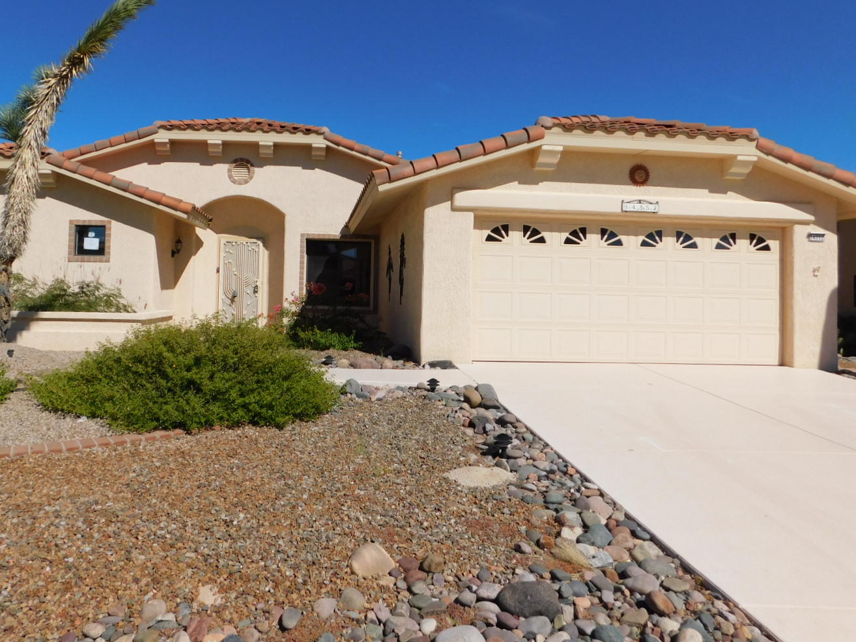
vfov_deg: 49.6
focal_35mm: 28
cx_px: 354
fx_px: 693
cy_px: 272
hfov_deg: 63.0
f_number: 6
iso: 125
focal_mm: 4
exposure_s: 1/800
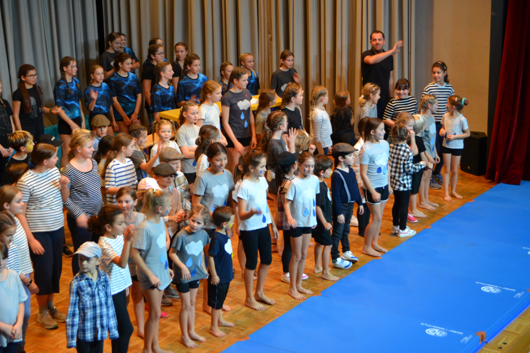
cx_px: 271
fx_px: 1030
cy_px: 135
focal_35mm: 70
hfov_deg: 28.8
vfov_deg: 19.4
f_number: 5
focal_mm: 36
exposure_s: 1/60
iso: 900
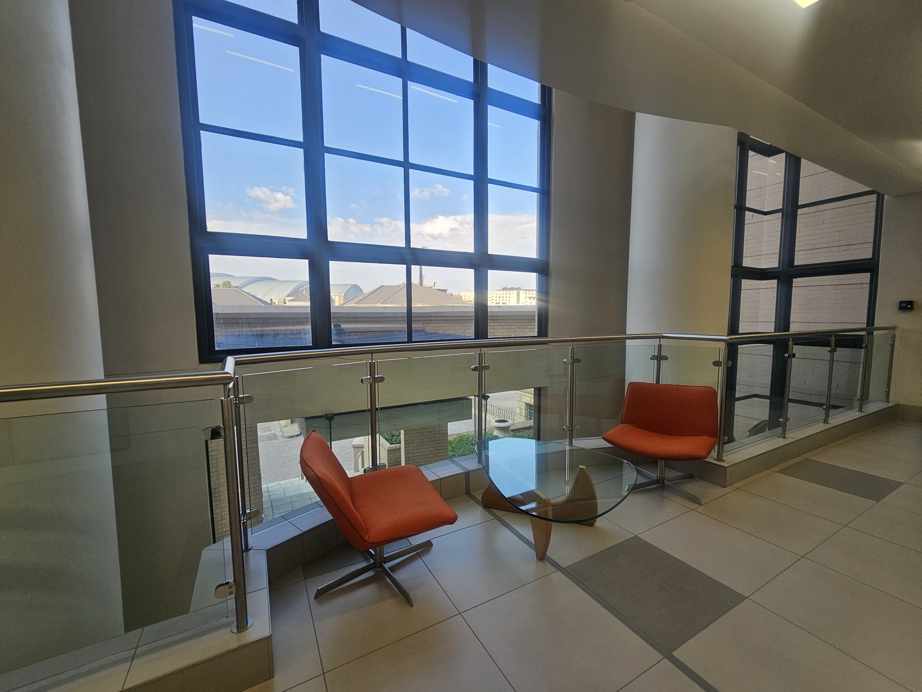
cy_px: 346
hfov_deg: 106.2
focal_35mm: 13
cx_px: 461
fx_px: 346
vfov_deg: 89.9
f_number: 2.2
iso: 50
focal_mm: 2.2
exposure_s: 1/248
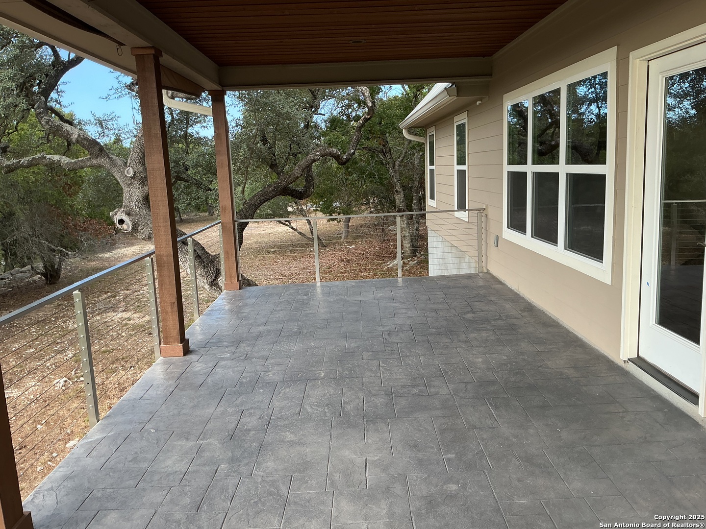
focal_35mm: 29
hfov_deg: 61.7
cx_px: 353
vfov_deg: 48.2
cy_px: 264
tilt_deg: -9.2
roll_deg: +1.6
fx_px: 591
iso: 20
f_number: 1.8
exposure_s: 1/180
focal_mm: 3
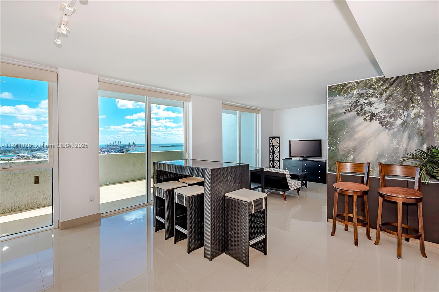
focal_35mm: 16
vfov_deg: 73.7
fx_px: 195
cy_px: 146
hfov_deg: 96.7
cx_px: 220
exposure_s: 1/200
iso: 100
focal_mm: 16
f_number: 8
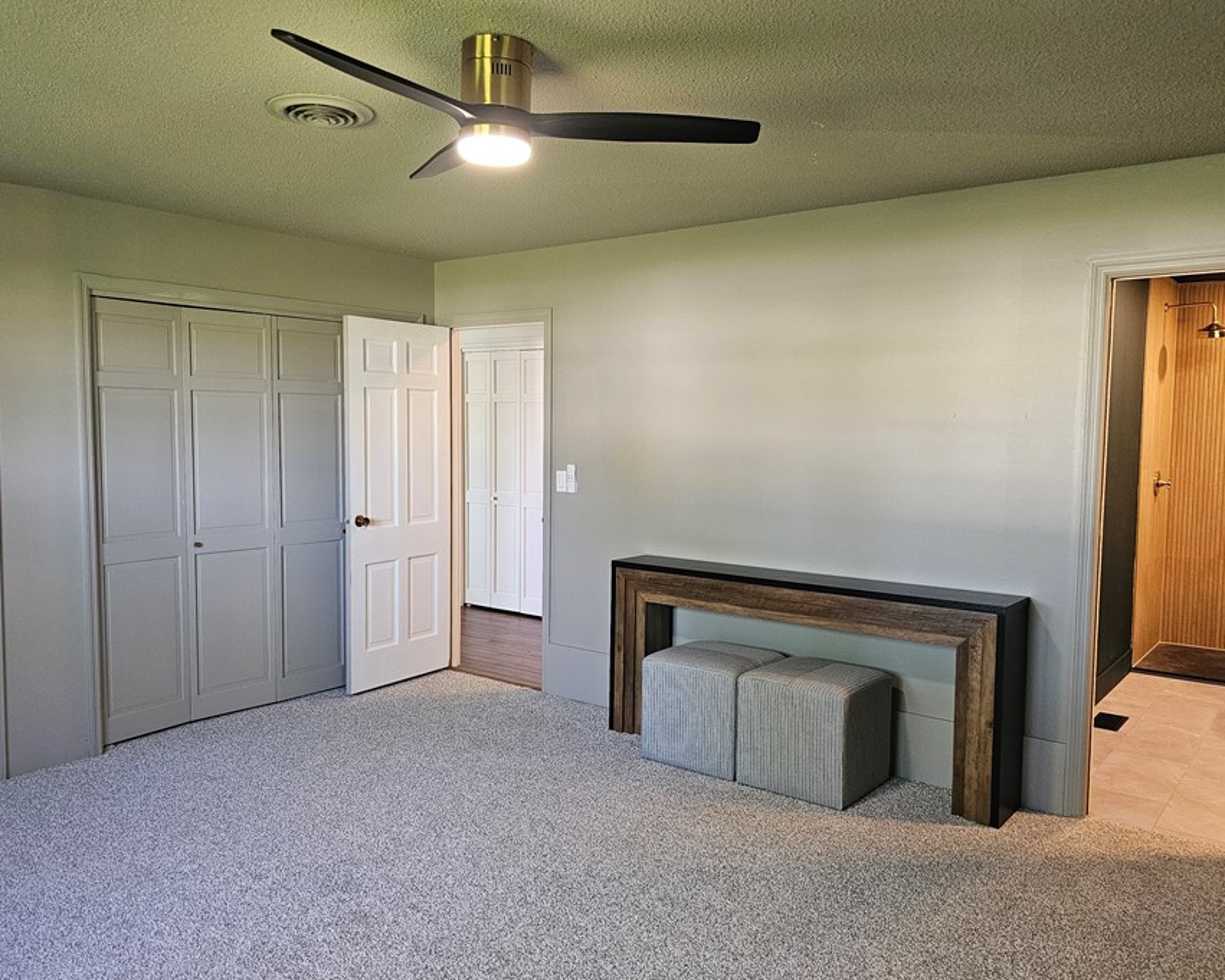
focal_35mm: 27
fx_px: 979
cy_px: 496
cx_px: 586
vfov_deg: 53.2
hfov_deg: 64.0
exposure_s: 1/120
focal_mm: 6.3
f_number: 1.7
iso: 640
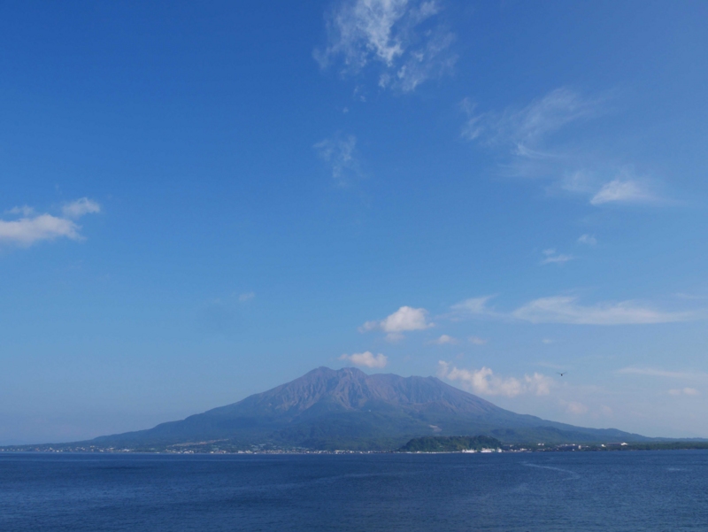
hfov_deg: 63.4
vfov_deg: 49.8
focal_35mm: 28
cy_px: 266
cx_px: 354
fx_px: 573
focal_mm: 14
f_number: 8
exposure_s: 1/640
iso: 200
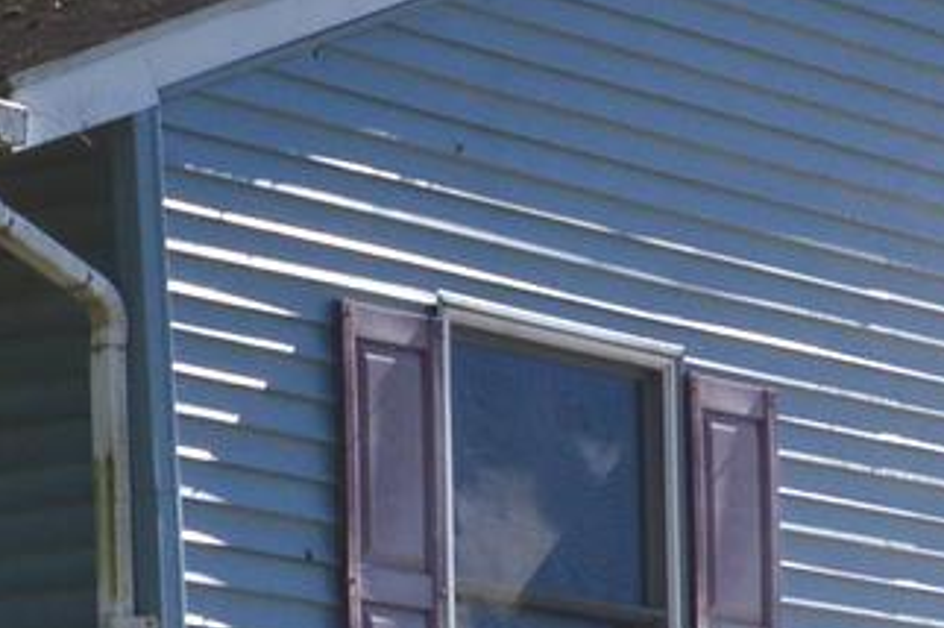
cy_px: 955
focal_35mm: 191
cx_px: 466
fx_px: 5003
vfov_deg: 7.1
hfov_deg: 10.8
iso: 400
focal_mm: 20
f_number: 11
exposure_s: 1/400
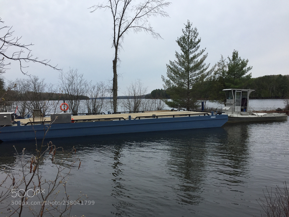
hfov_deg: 61.7
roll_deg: +0.6
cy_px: 108
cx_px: 144
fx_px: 242
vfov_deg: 48.2
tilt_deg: -2.7
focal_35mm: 29
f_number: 2.2
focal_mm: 4.15
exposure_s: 1/1199
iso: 32
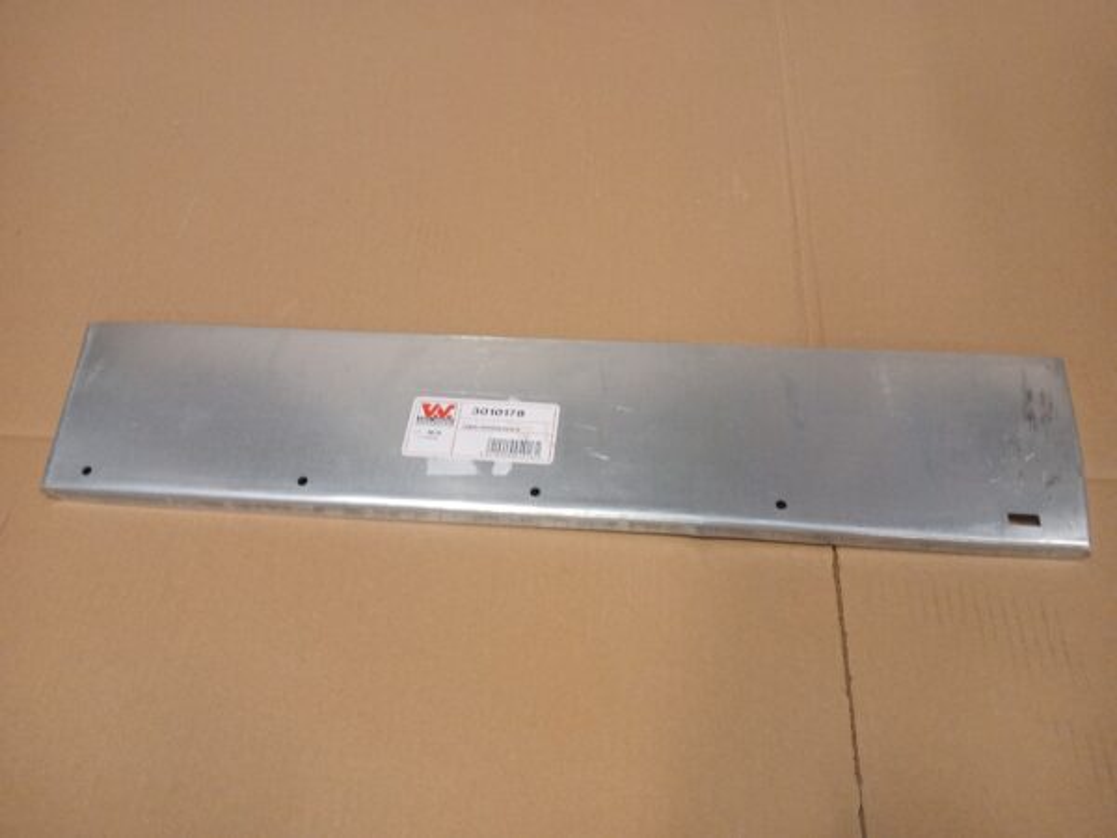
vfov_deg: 53.1
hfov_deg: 67.3
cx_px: 558
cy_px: 419
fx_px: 839
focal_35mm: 26
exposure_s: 1/33.3
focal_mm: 3.98
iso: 250
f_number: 1.8
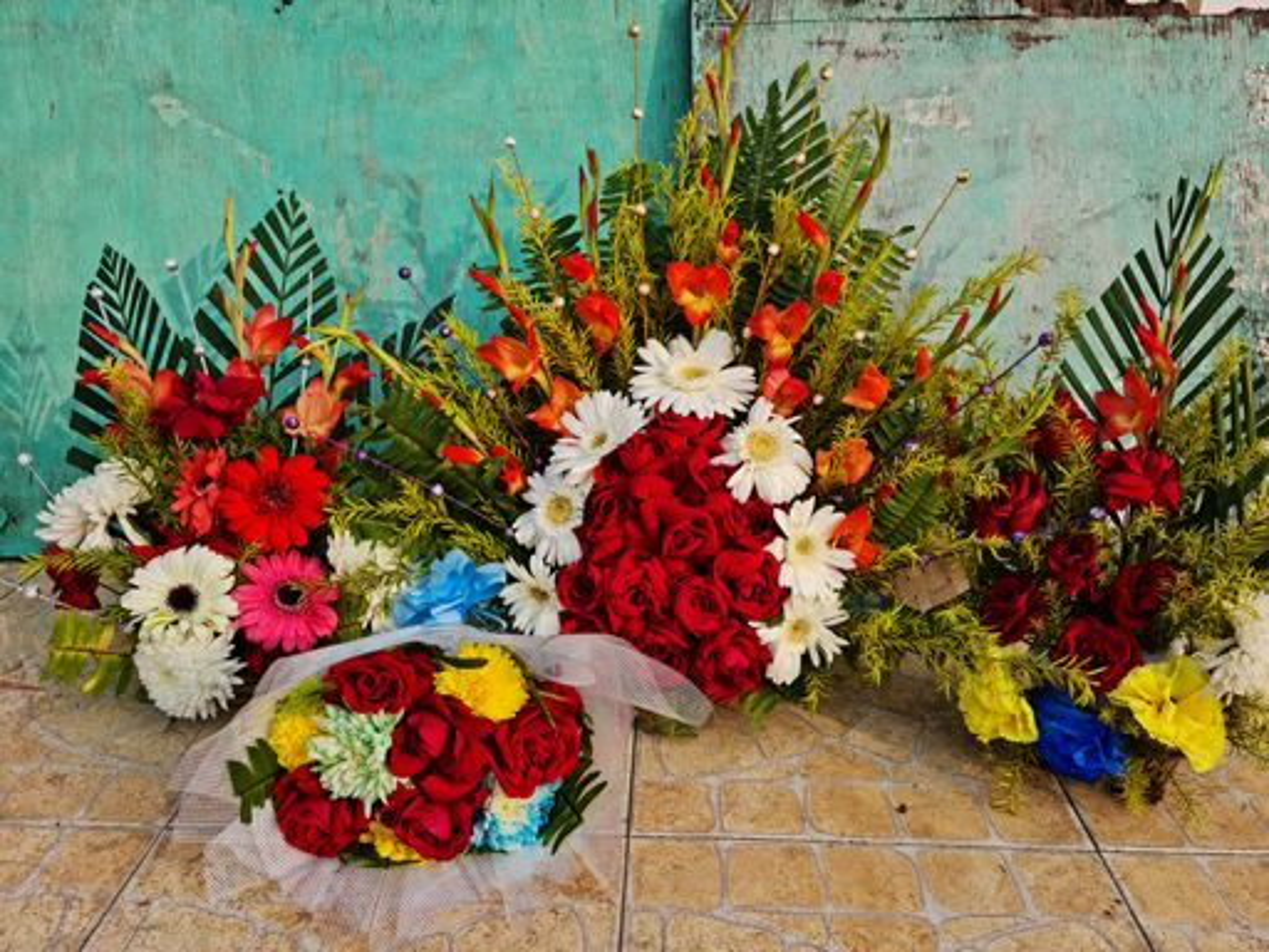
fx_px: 990
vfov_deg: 51.4
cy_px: 476
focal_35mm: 27
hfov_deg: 65.3
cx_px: 634
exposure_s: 1/606
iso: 25
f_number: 2
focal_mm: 5.9
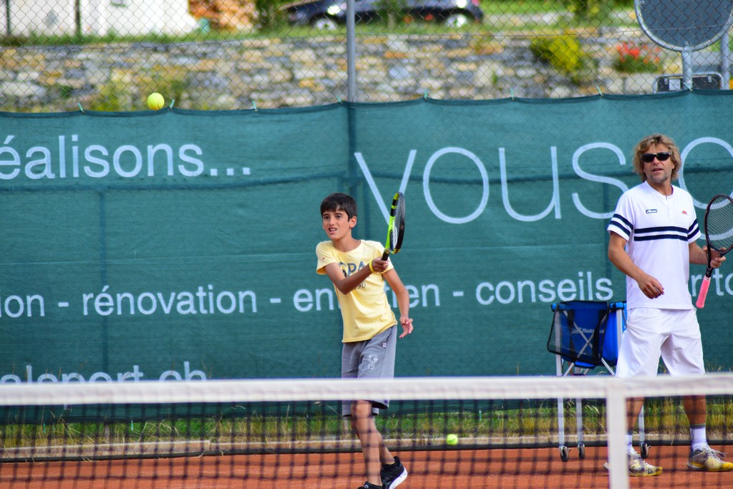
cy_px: 244
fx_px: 6109
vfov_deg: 4.6
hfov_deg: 6.9
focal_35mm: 300
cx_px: 366
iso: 450
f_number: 4.8
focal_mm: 200
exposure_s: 1/1250
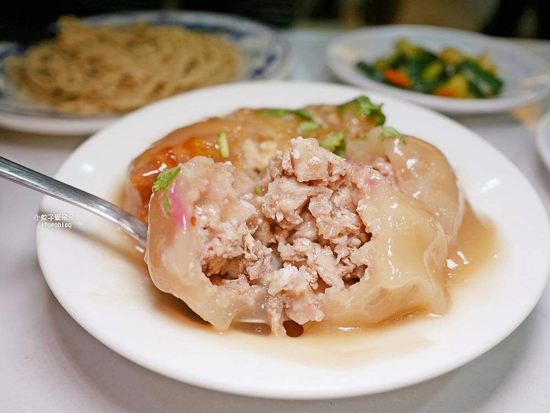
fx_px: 445
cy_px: 206
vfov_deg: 49.8
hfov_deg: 63.4
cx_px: 275
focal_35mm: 28
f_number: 2.5
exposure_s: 1/125
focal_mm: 14
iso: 200
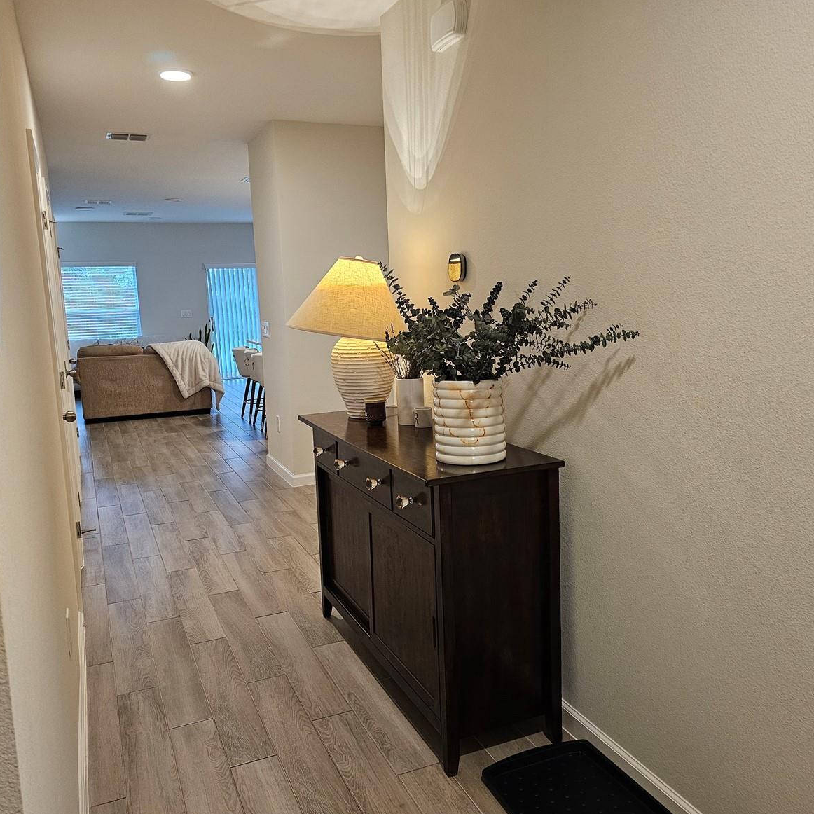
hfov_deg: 57.3
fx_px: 745
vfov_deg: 57.3
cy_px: 403
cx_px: 401
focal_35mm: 28
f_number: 1.7
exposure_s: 1/120
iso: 500
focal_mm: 6.3
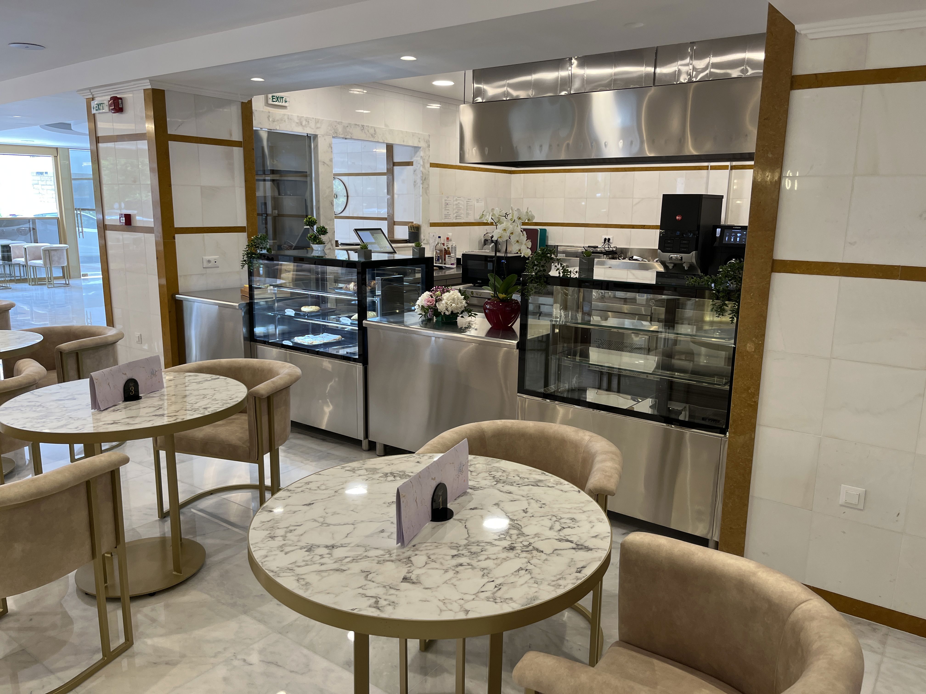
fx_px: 696
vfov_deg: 53.1
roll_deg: +0.5
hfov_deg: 67.3
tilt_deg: -10.7
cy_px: 347
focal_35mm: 26
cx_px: 463
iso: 64
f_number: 1.6
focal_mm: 5.1
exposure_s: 1/100
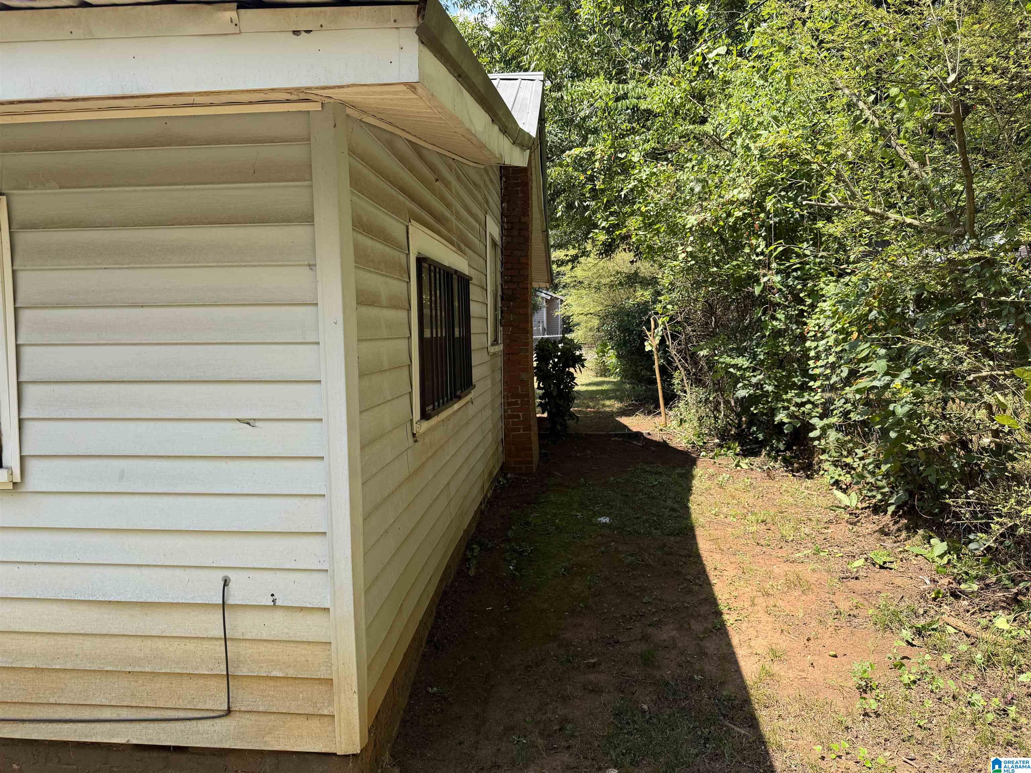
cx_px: 516
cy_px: 386
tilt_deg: -4.4
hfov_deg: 71.6
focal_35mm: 24
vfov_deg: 56.8
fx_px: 715
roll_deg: -0.4
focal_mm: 6.76
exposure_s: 1/1585
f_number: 1.78
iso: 80
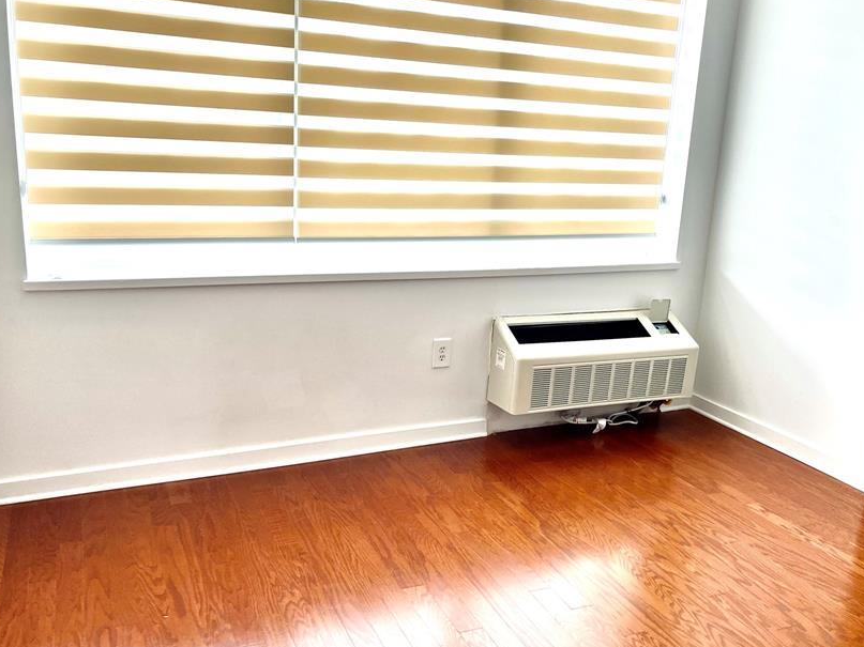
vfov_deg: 42.9
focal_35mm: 33
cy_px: 321
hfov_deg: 55.4
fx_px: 824
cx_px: 431
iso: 40
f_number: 1.6
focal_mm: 5.1
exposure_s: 1/279
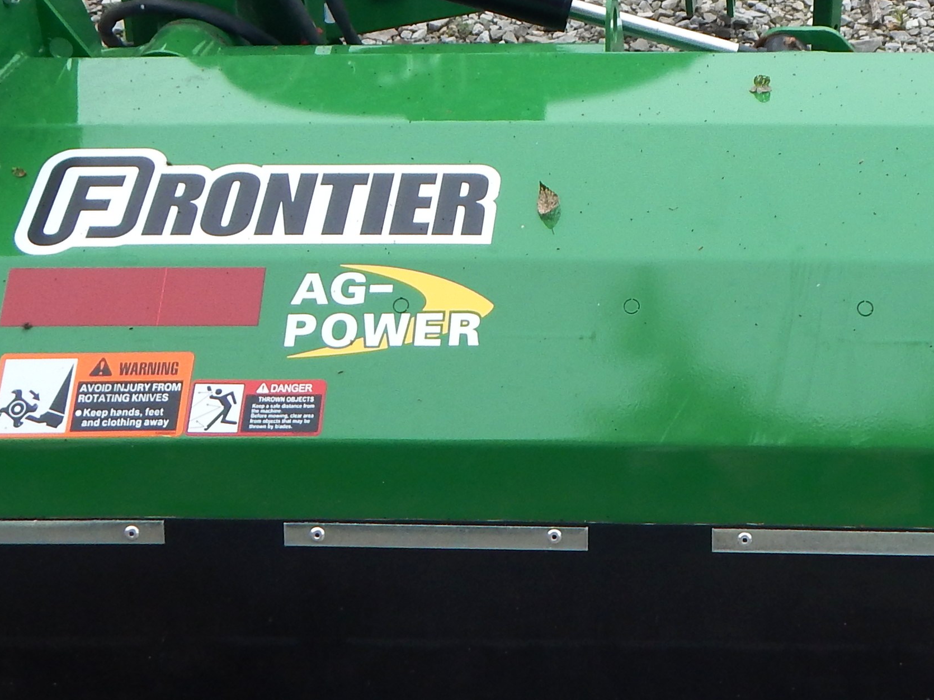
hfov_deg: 27.7
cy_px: 142
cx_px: 722
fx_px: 1861
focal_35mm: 69
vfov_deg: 21.1
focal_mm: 4.5
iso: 125
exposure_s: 1/250
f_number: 3.1
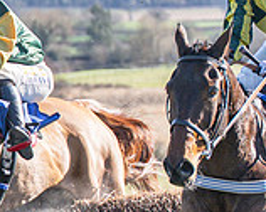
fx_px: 4199
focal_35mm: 534
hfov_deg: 3.6
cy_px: 116
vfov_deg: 2.9
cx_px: 381
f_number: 2.8
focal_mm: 70
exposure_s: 1/2000
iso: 100
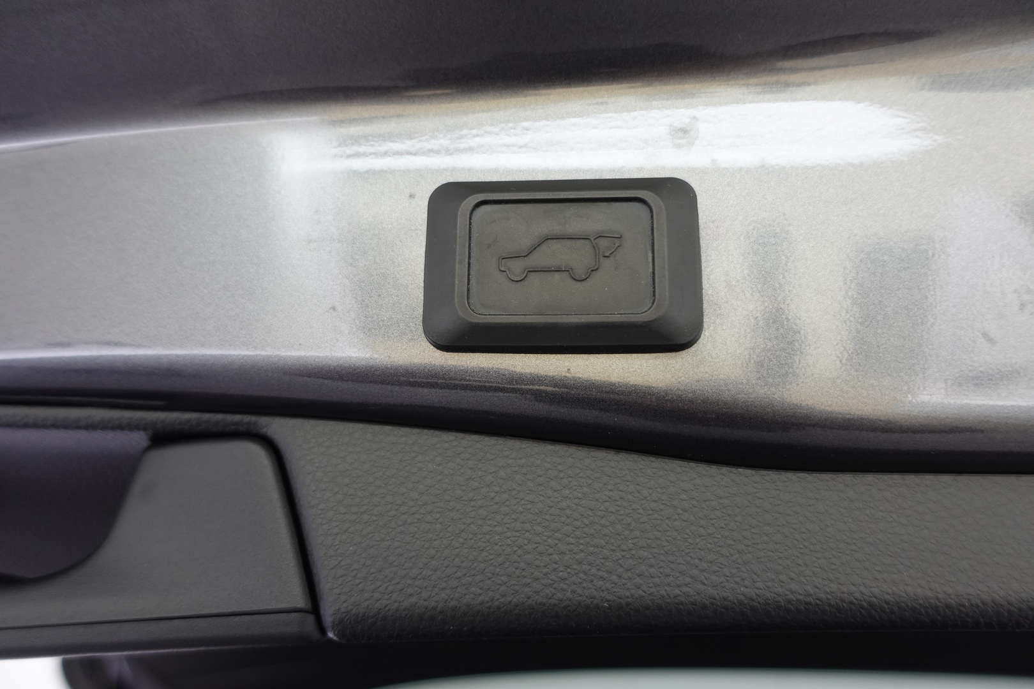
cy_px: 344
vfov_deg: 53.1
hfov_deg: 73.7
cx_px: 517
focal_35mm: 24
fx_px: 689
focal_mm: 9.4
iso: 250
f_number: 1.8
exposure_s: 1/30
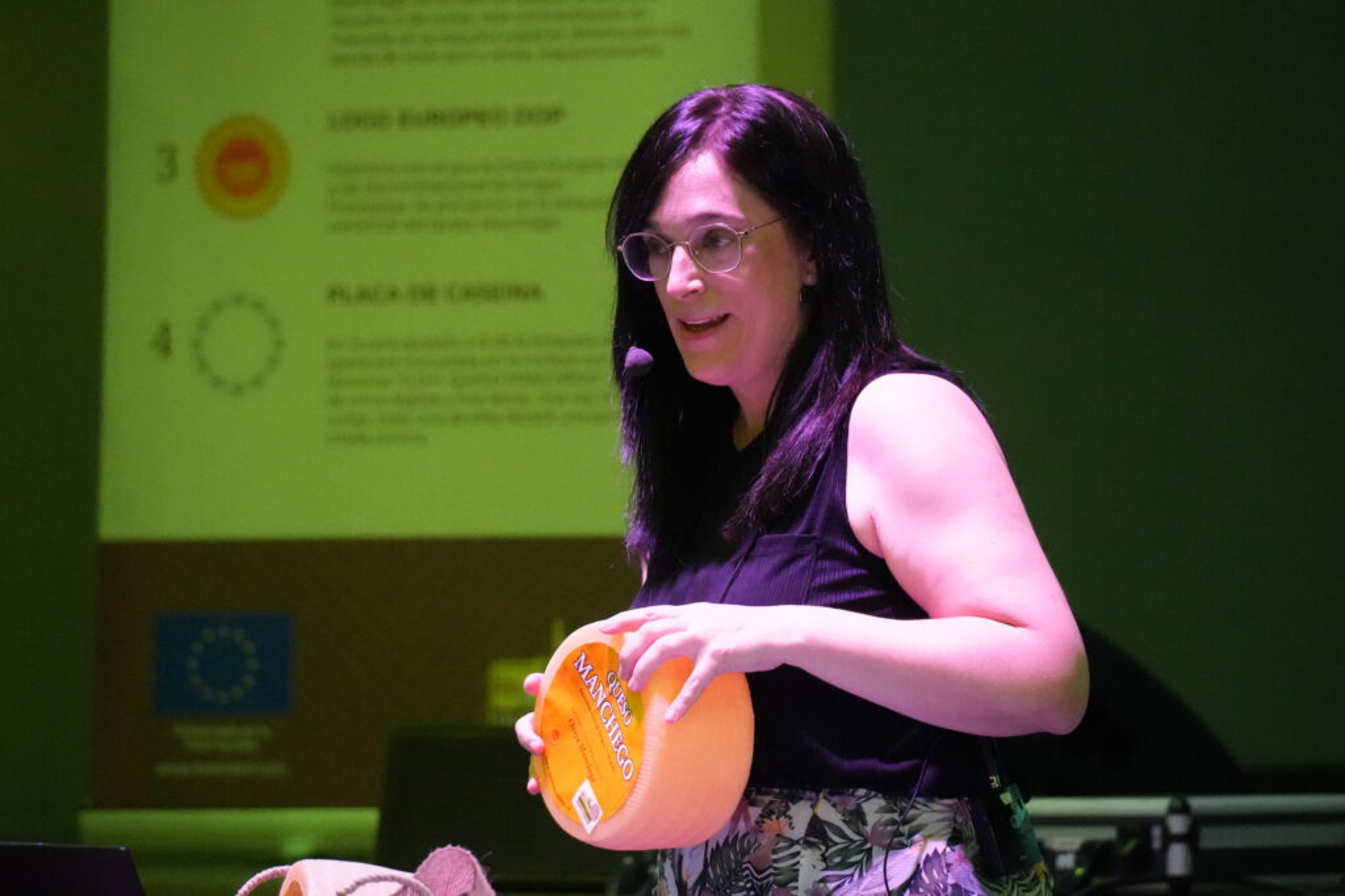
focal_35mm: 258
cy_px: 448
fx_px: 9640
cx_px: 672
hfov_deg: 8.0
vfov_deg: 5.3
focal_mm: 172
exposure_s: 1/160
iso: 10000
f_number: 5.6
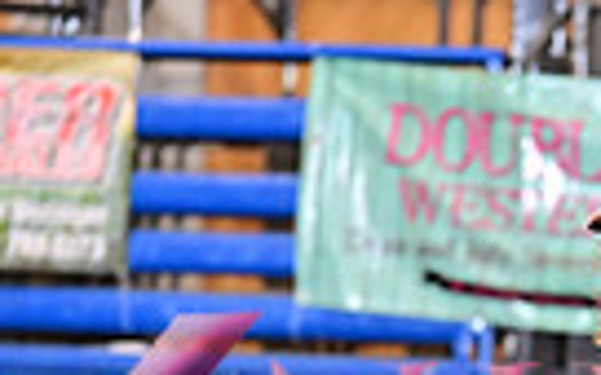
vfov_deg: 1.7
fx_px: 12448
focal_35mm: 760
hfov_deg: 2.8
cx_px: 703
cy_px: 562
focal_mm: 175
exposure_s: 1/250
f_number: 3.5
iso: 1600
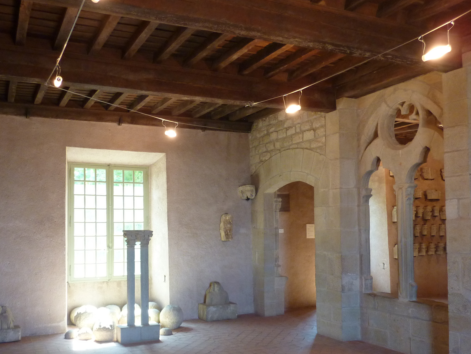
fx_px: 463
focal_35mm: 34
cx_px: 220
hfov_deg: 53.9
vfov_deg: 41.6
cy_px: 216
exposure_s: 1/30
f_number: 3.3
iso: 250
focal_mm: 4.1
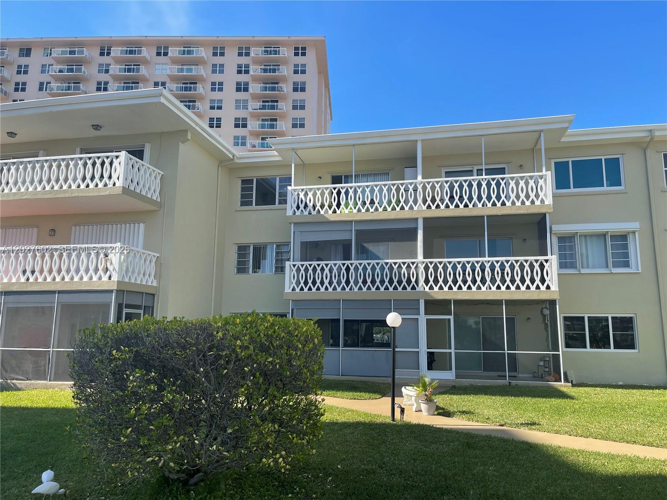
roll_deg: +0.0
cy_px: 250
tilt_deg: +10.1
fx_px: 501
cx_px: 334
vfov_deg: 53.1
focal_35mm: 26
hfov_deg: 67.3
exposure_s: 1/1739
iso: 32
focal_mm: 5.1
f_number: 1.6
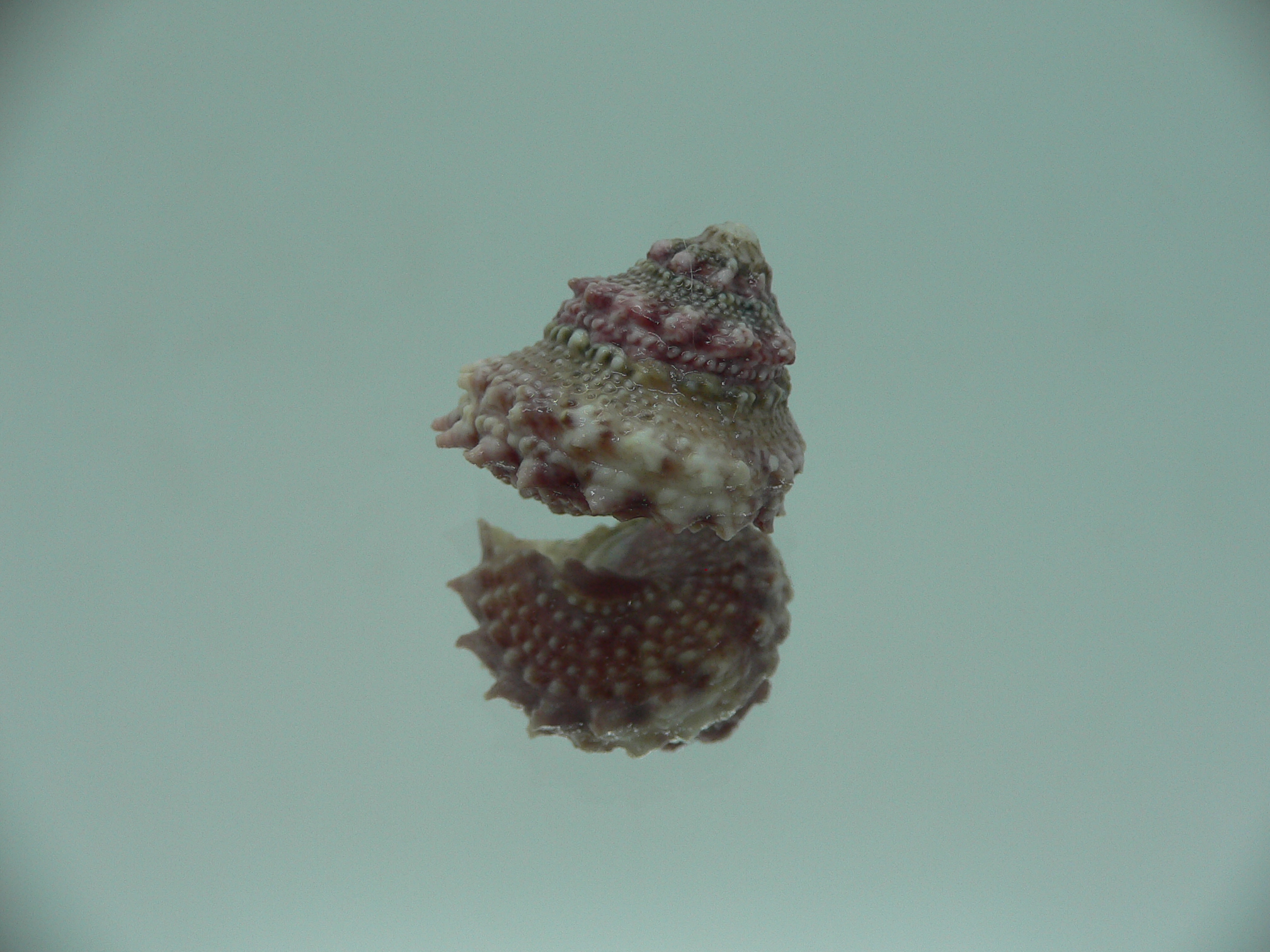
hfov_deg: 52.6
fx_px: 1284
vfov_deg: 40.7
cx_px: 635
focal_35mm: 35
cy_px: 476
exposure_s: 1/60
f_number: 2.8
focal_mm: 4.6
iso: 80
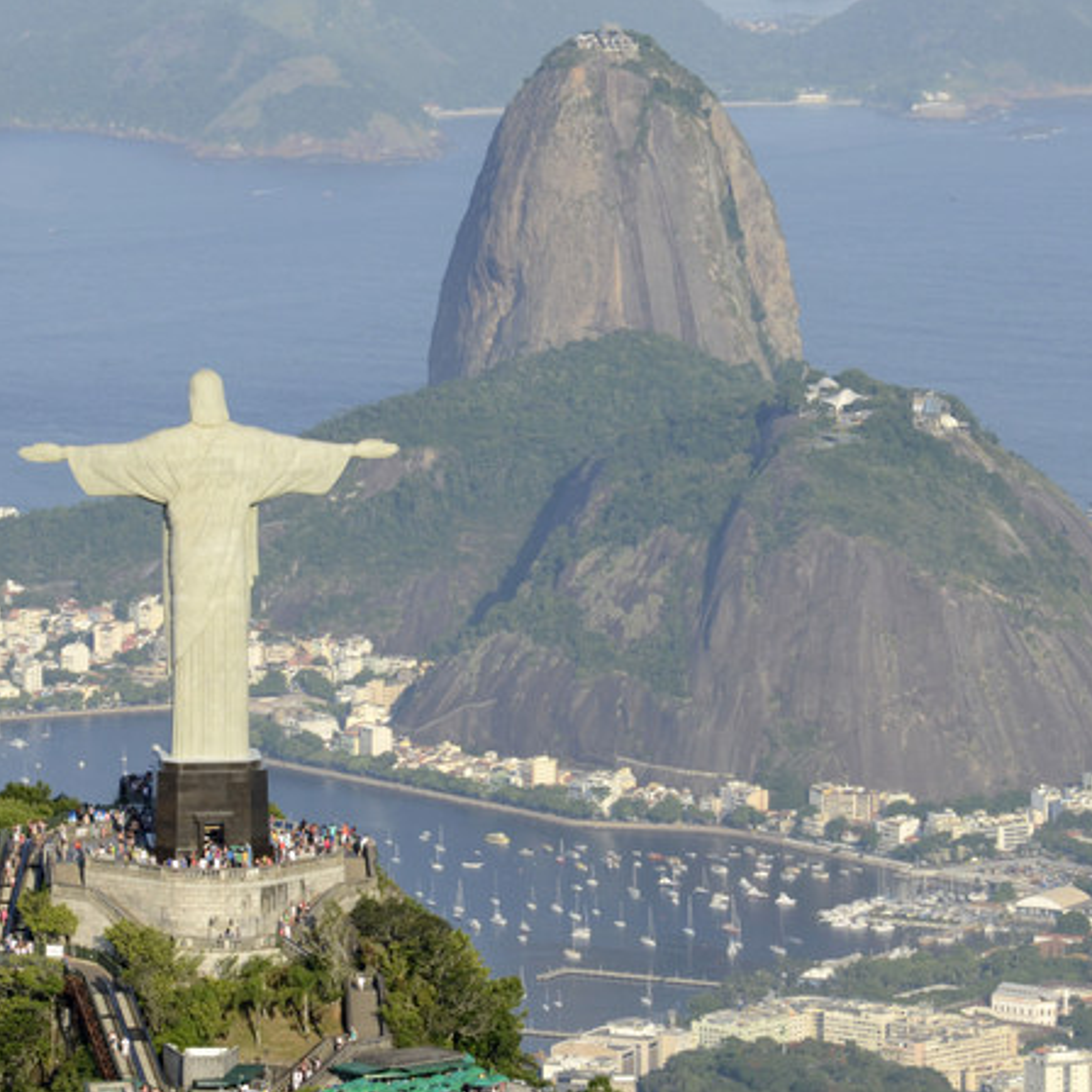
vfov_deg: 7.3
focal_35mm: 239
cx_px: 497
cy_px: 578
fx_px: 8521
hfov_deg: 7.3
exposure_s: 1/320
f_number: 11
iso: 200
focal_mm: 105
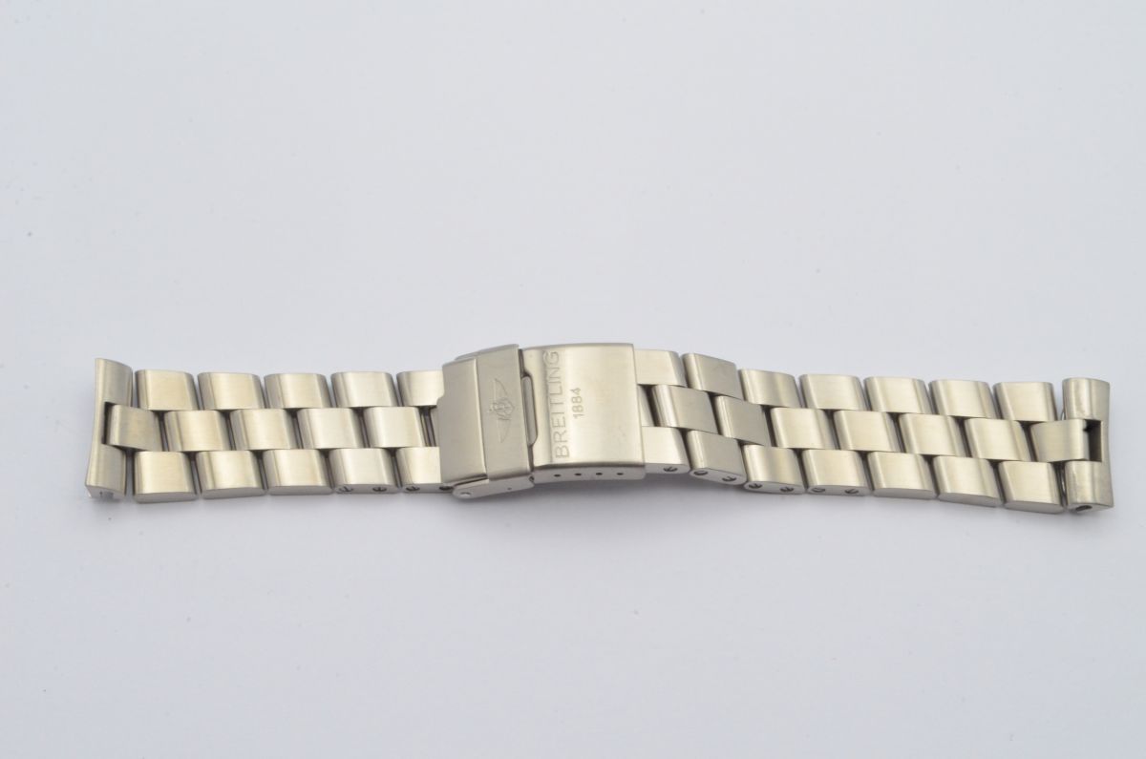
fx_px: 2001
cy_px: 380
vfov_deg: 21.5
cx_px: 573
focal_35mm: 63
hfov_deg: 32.0
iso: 1250
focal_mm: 42
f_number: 29
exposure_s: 1/30
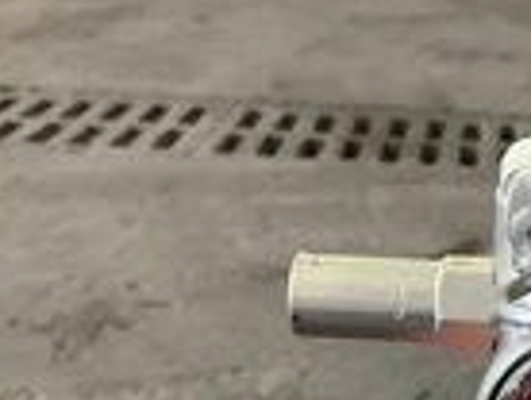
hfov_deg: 21.4
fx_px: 1291
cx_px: 662
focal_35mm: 84
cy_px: 369
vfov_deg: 17.3
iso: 200
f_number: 1.8
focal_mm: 3
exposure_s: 1/60
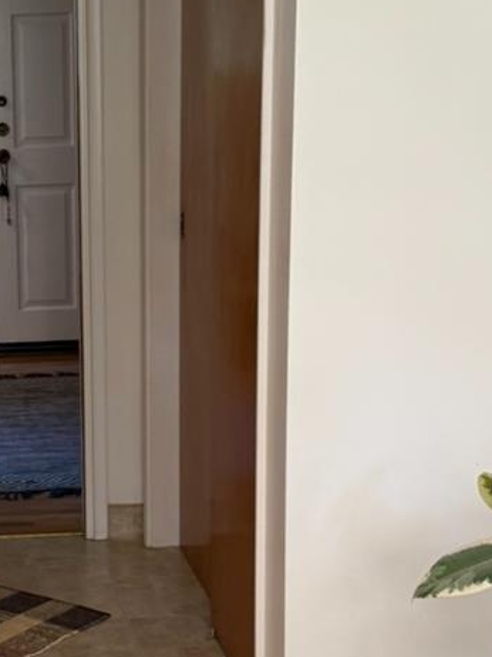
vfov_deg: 24.9
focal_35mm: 78
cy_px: 437
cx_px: -12
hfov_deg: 18.3
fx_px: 1480
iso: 125
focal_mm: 6.76
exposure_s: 1/60
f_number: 1.78
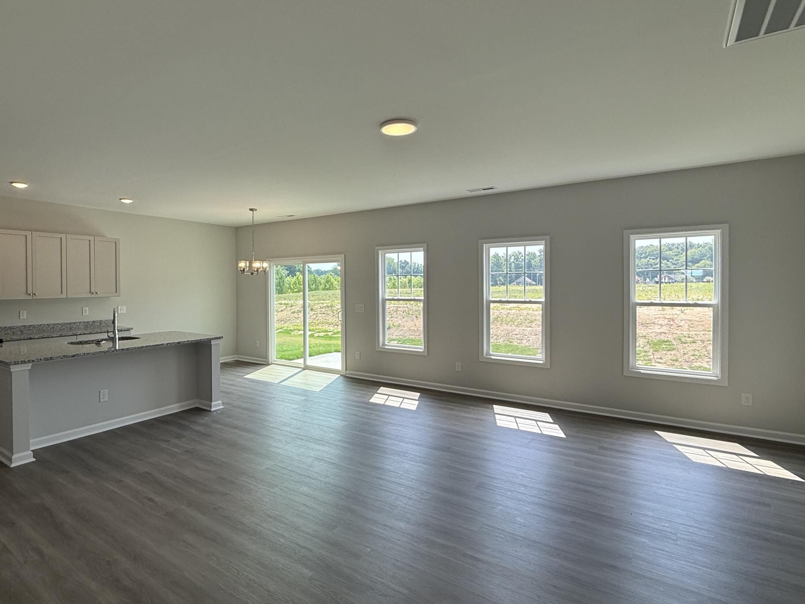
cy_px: 287
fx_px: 442
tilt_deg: +0.5
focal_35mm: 19
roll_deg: +0.1
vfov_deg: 68.6
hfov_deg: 84.1
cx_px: 343
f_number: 2.2
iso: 50
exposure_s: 1/261
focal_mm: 2.22
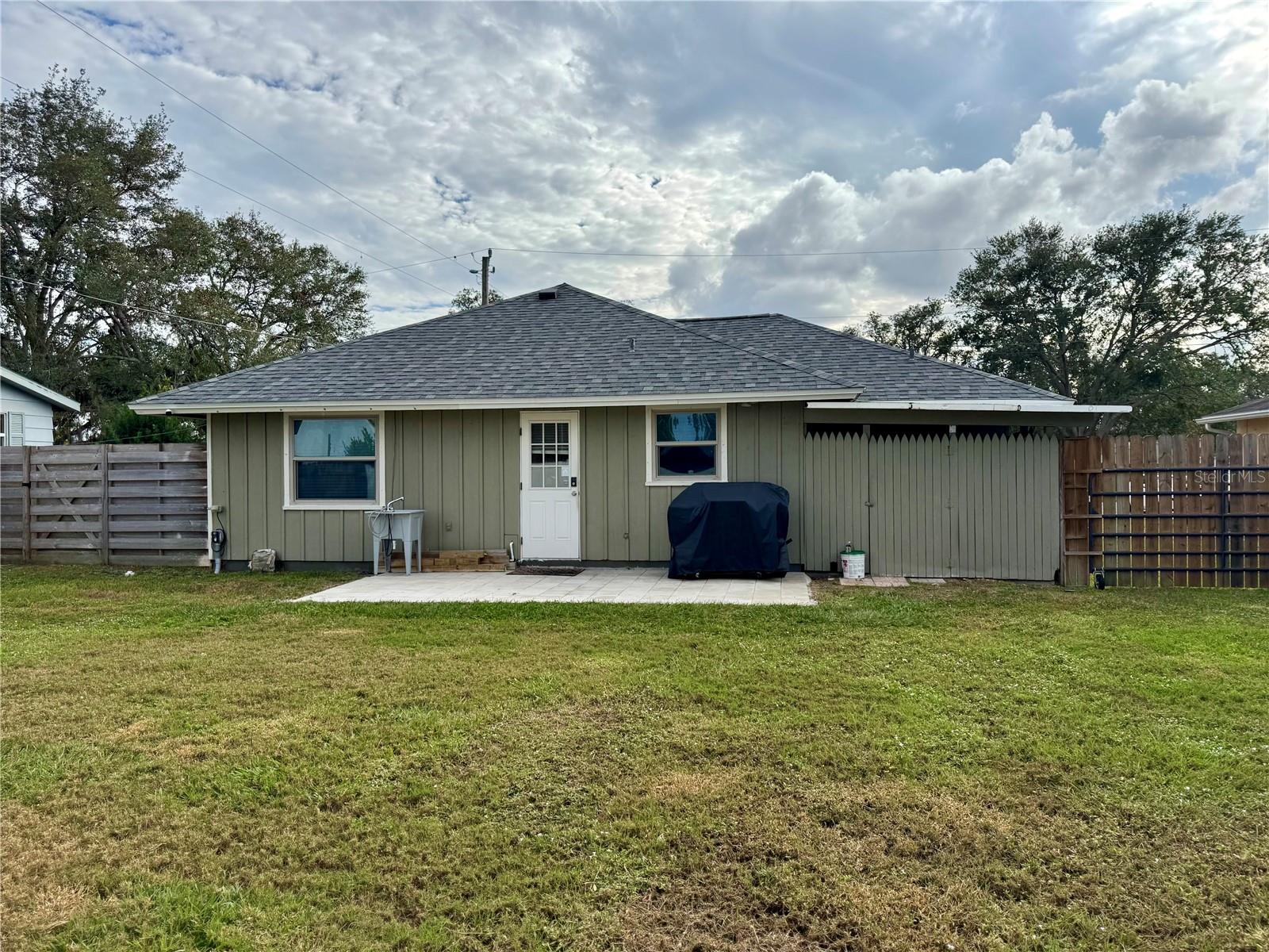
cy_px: 476
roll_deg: +0.4
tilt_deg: -0.9
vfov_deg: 56.8
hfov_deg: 71.6
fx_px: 880
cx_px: 634
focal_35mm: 24
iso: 80
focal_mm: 6.76
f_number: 1.78
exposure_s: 1/5348
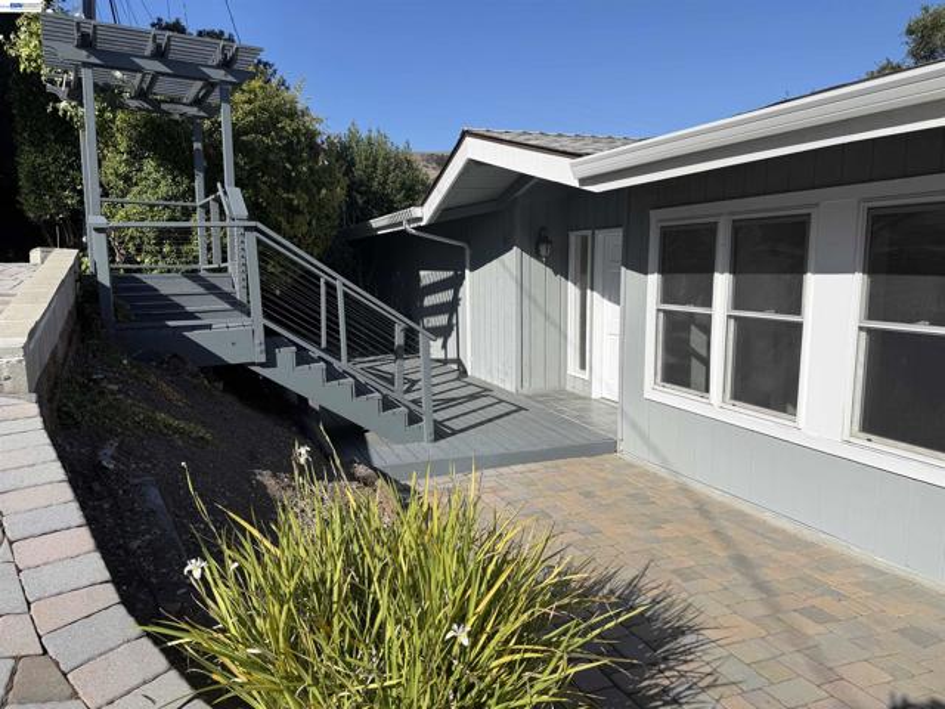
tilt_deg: -8.3
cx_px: 472
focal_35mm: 24
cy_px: 354
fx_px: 655
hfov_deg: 71.6
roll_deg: +1.4
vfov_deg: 56.8
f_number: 1.78
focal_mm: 6.76
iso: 80
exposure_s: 1/5714
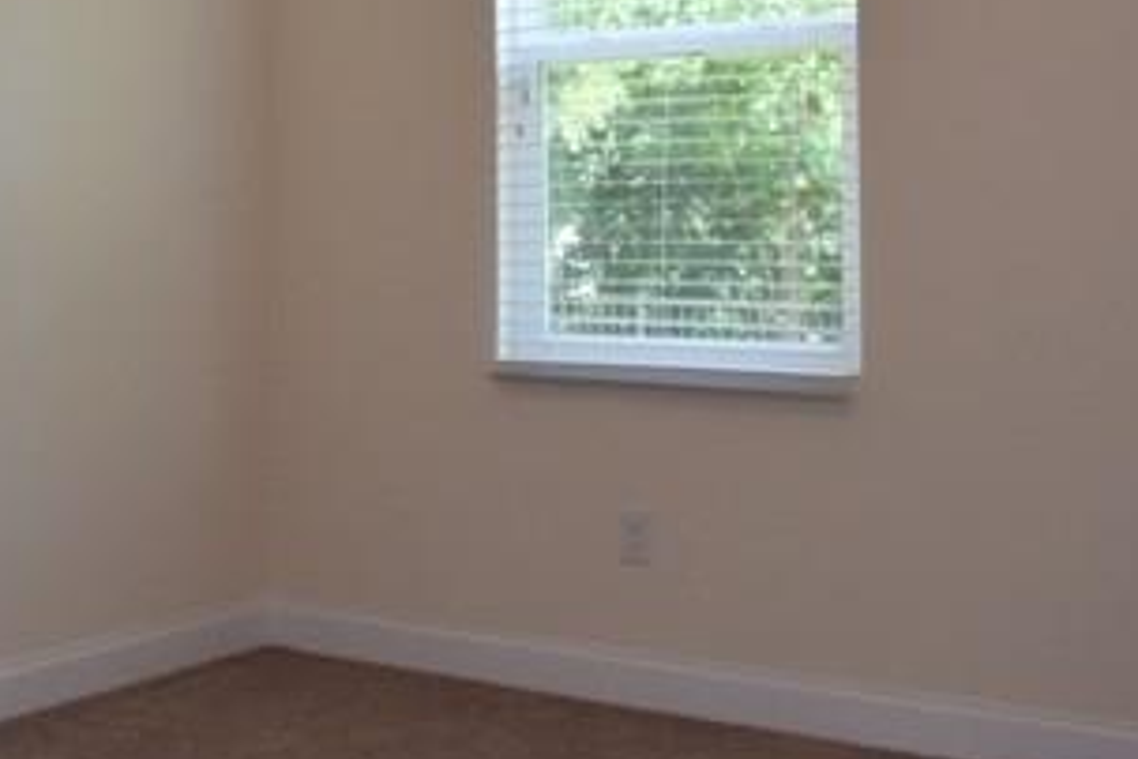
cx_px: 259
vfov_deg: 23.6
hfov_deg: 34.2
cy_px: 201
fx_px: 1802
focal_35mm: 57
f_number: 5.6
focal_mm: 18
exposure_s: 1/125
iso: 800
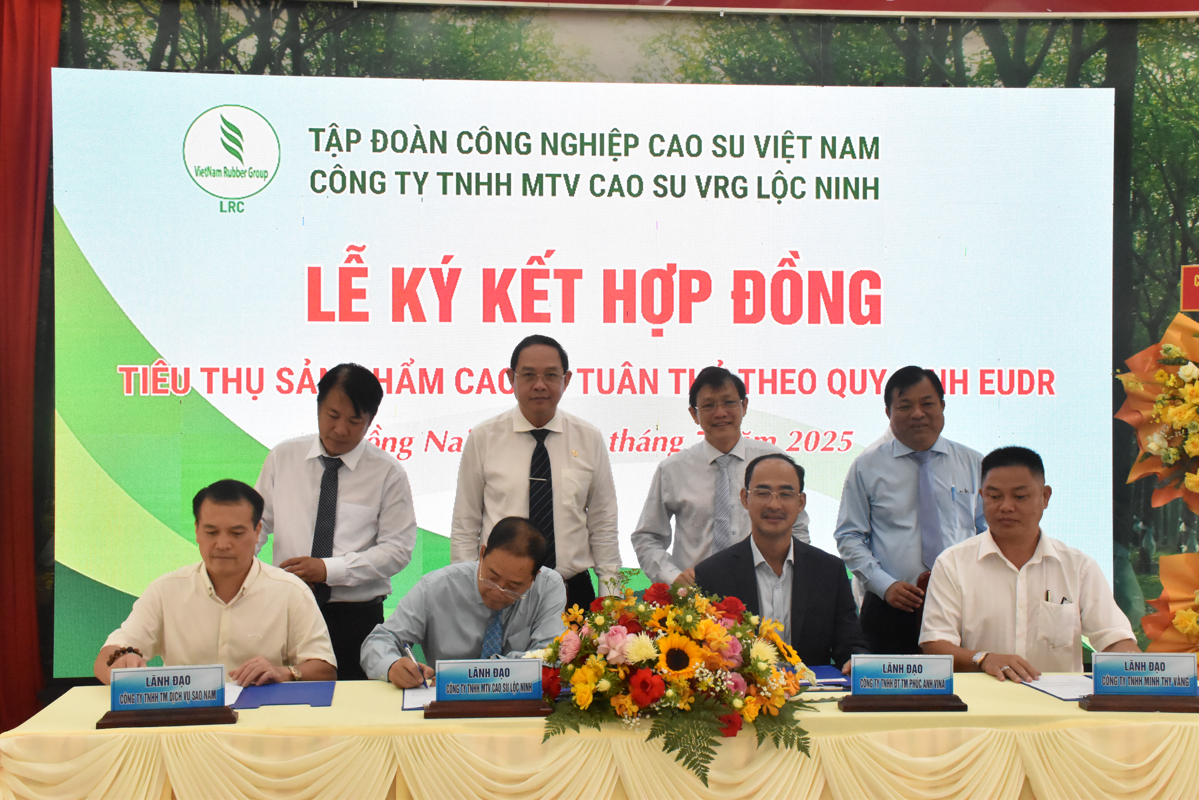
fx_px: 1349
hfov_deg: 47.9
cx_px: 600
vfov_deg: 33.0
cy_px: 400
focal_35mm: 40
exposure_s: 1/200
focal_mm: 27
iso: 6400
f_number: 7.1
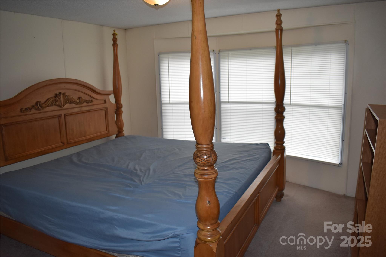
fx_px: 289
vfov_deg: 47.9
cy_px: 128
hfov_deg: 67.4
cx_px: 193
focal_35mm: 27
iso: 800
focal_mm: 18
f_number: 4
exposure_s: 1/200
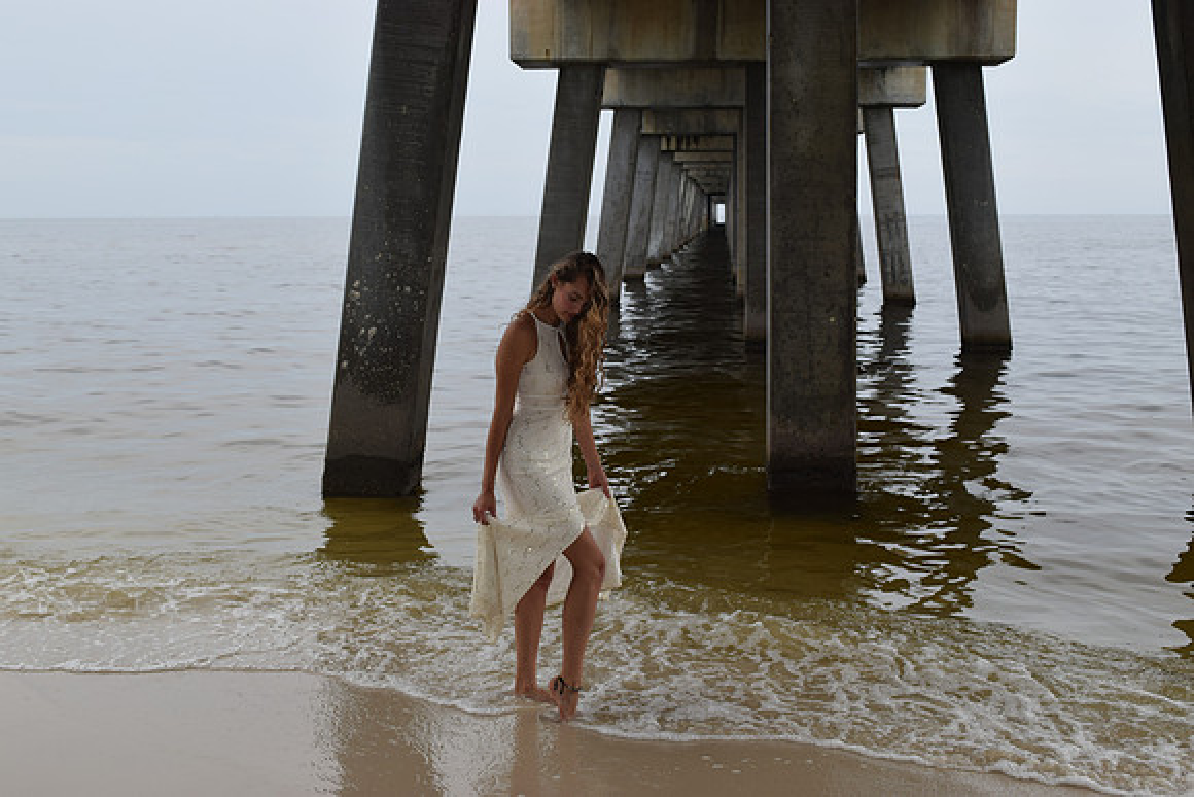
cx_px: 597
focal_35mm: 45
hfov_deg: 43.6
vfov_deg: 29.9
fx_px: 1493
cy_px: 398
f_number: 7.1
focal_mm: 30
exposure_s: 1/200
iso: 100
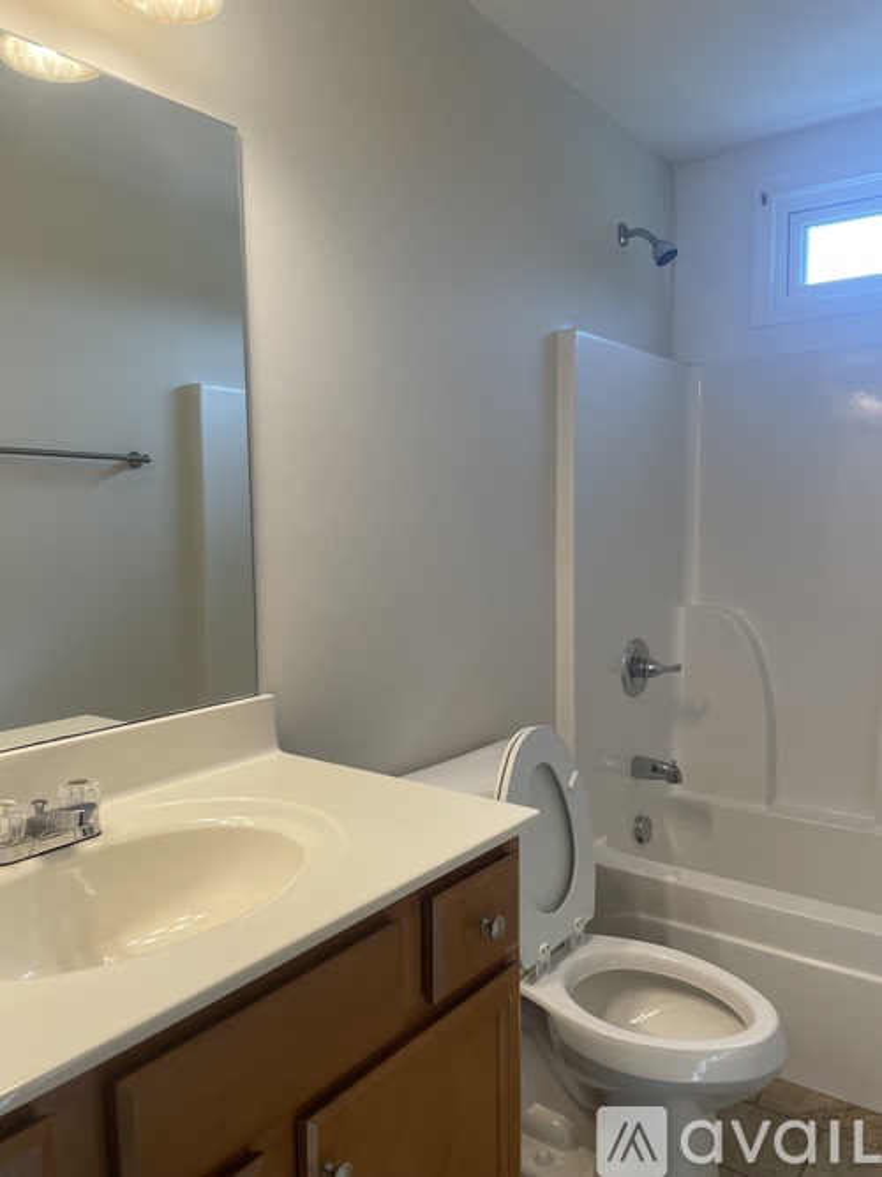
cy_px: 588
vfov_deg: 67.3
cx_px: 441
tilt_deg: -6.1
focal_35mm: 26
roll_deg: +0.9
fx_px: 884
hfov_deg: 53.0
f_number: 1.6
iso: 32
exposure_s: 1/120
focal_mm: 4.2
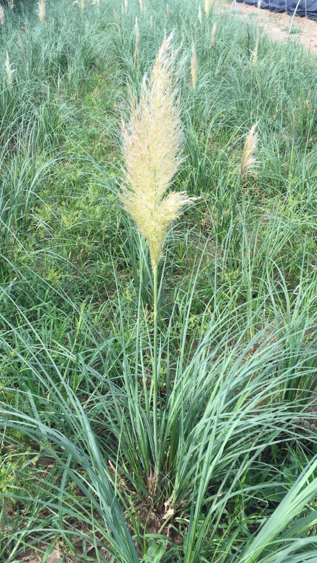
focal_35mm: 32
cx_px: 151
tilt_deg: -32.0
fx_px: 478
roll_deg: +1.4
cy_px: 284
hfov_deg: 36.7
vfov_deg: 61.0
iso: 32
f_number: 2.2
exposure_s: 1/581
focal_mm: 4.15
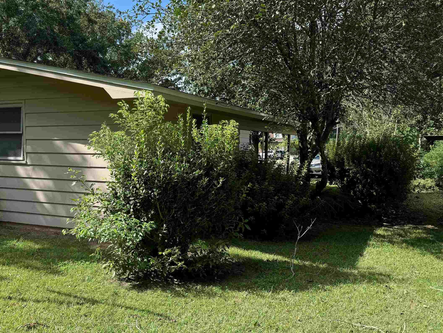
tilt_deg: -6.3
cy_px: 191
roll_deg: -1.0
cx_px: 175
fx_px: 448
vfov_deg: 40.6
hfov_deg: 52.2
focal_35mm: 35
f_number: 1.78
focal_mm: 6.76
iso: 80
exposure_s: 1/1456
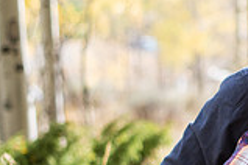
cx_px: 467
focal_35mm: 205
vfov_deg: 6.7
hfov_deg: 9.5
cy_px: 125
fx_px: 1412
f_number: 2.2
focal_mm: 50
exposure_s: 1/1000
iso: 200
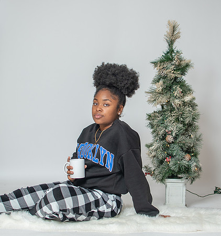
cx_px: 122
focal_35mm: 68
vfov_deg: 26.0
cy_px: 118
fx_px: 510
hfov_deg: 24.4
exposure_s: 1/250
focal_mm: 35
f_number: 3.2
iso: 100
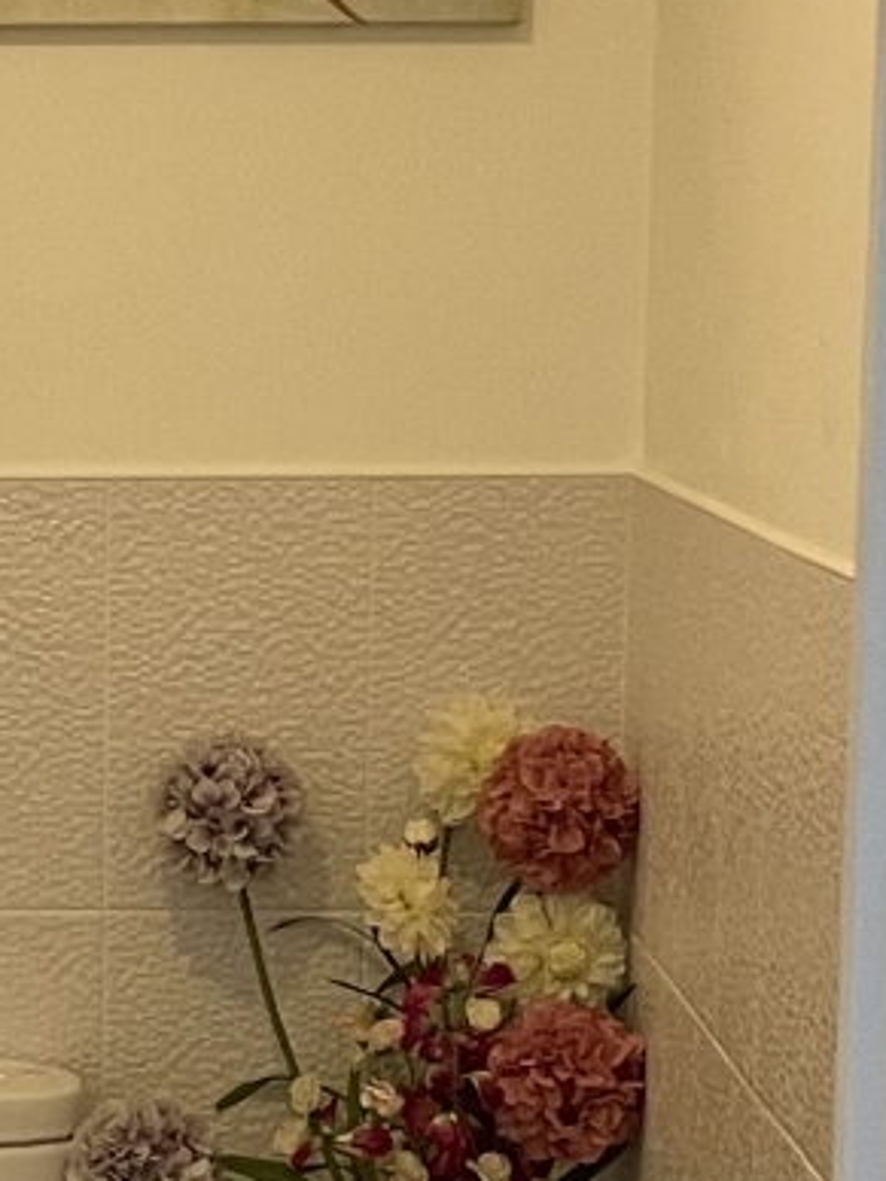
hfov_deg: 10.1
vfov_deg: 13.7
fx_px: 4880
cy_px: 988
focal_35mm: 143
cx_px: -301
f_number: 1.6
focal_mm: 4.2
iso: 125
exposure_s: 1/60
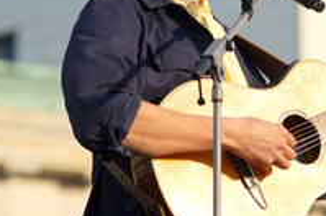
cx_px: 255
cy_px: 64
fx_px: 4105
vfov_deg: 3.0
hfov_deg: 4.5
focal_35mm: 454
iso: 100
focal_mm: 200
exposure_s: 1/200
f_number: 7.1
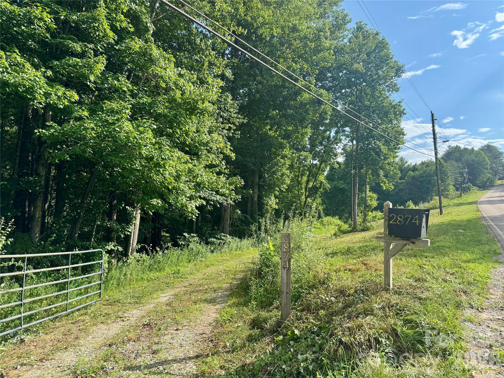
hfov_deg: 71.6
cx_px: 252
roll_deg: -1.5
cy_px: 189
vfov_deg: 56.8
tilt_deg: +4.8
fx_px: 349
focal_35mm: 24
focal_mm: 6.76
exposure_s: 1/2105
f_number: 1.78
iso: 80
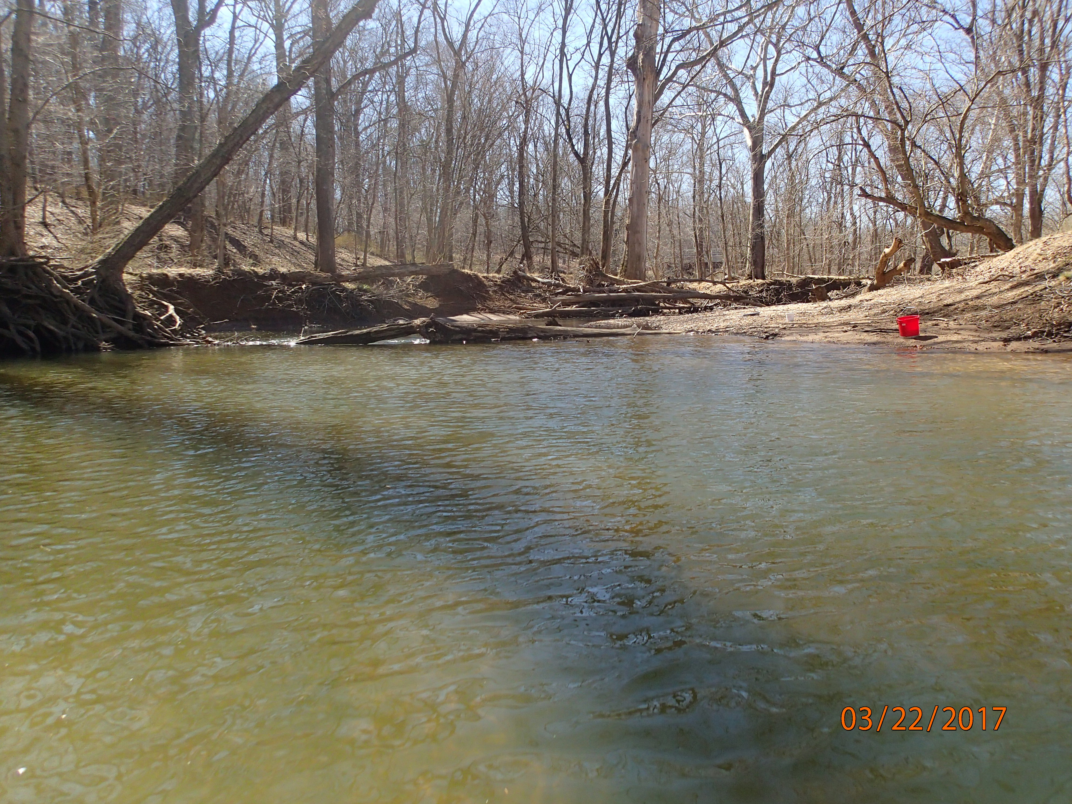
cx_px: 536
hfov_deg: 69.4
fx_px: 774
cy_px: 402
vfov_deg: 54.9
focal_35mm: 25
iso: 200
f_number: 2.8
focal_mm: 4.5
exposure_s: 1/1000
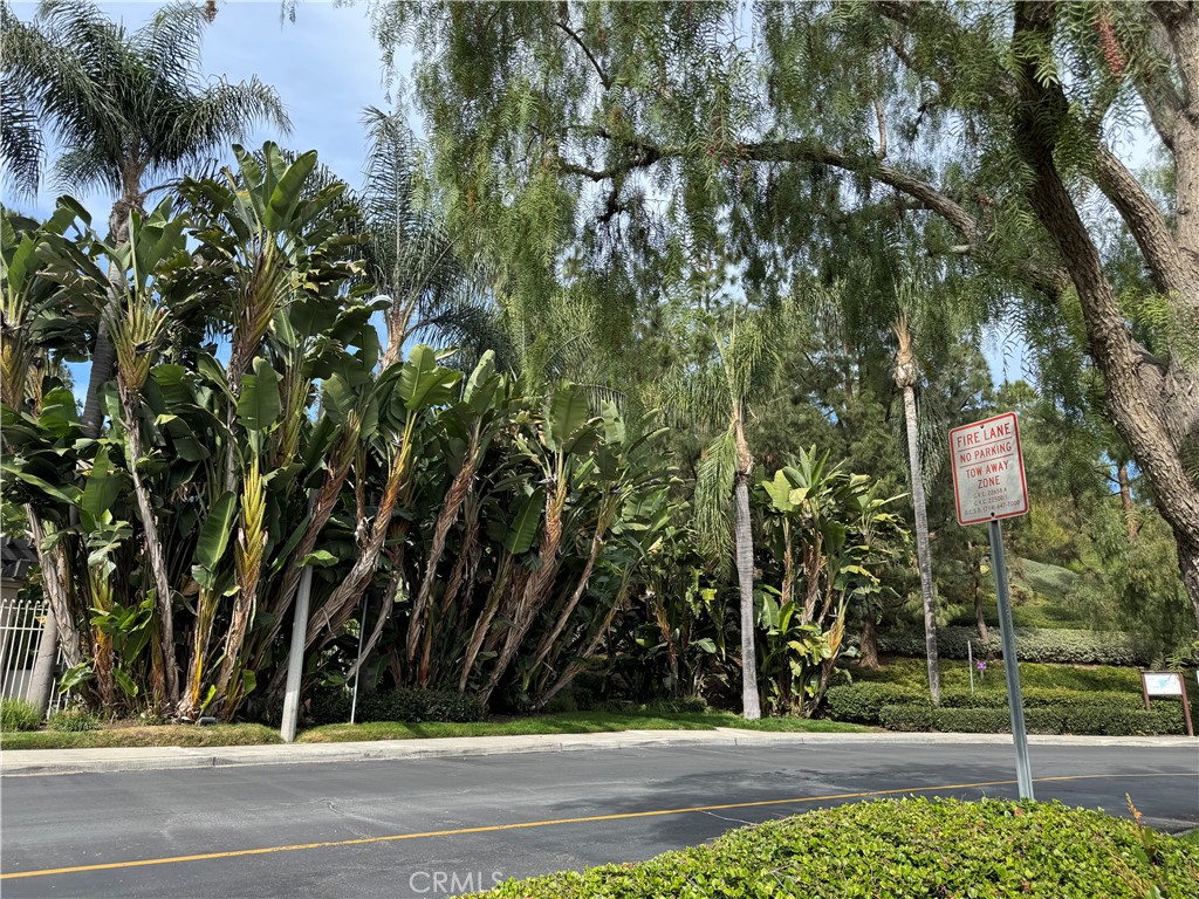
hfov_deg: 71.6
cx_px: 600
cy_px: 450
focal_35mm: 24
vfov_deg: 56.8
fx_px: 831
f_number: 1.78
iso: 80
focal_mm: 6.76
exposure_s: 1/1395
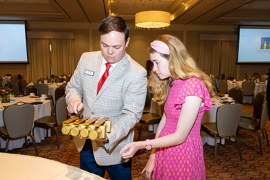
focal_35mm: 28
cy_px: 90
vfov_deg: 47.2
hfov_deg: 66.4
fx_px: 206
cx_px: 135
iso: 1600
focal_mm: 27.5
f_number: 5.6
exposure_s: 1/80
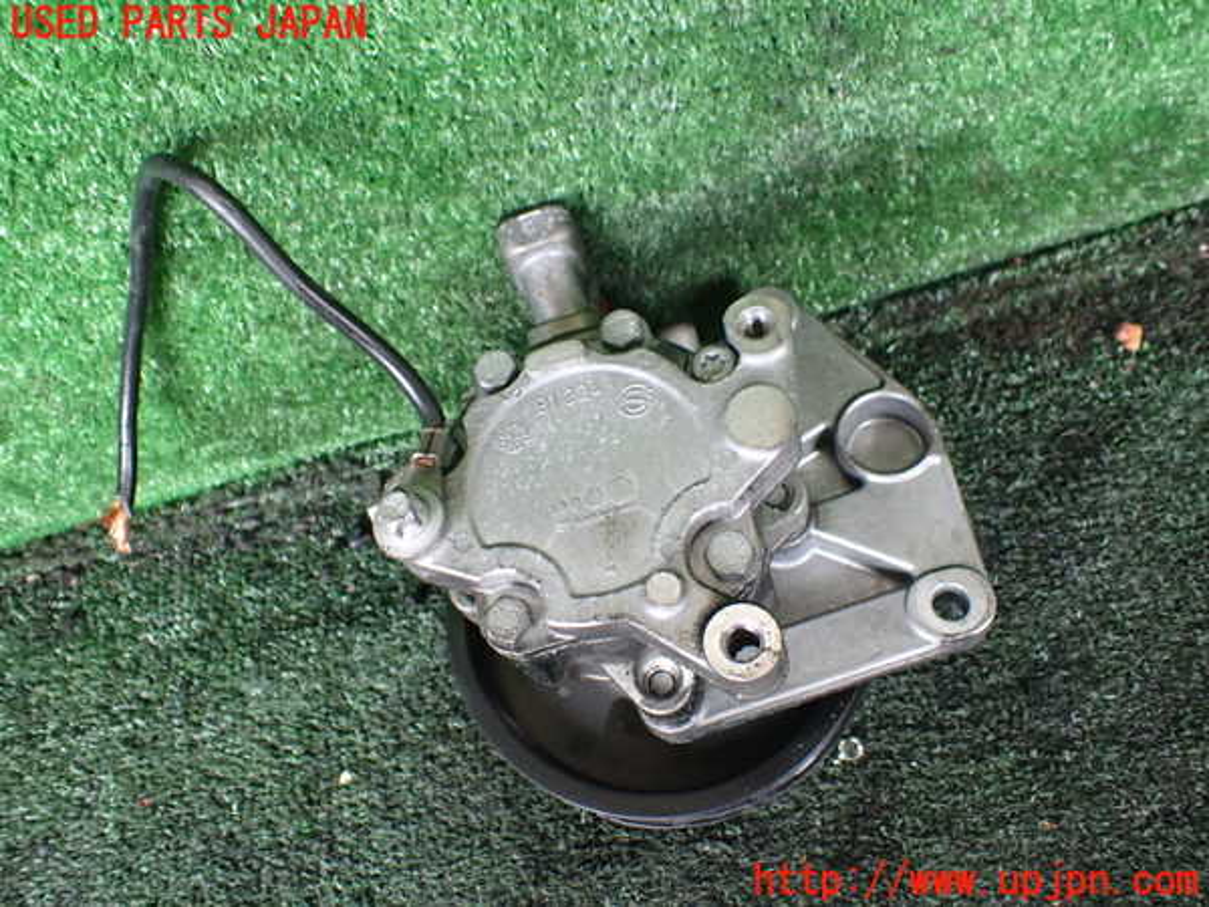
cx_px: 604
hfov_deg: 60.0
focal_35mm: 30
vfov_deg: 46.8
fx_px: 1048
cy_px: 454
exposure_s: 1/50
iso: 800
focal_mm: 5.4
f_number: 2.3
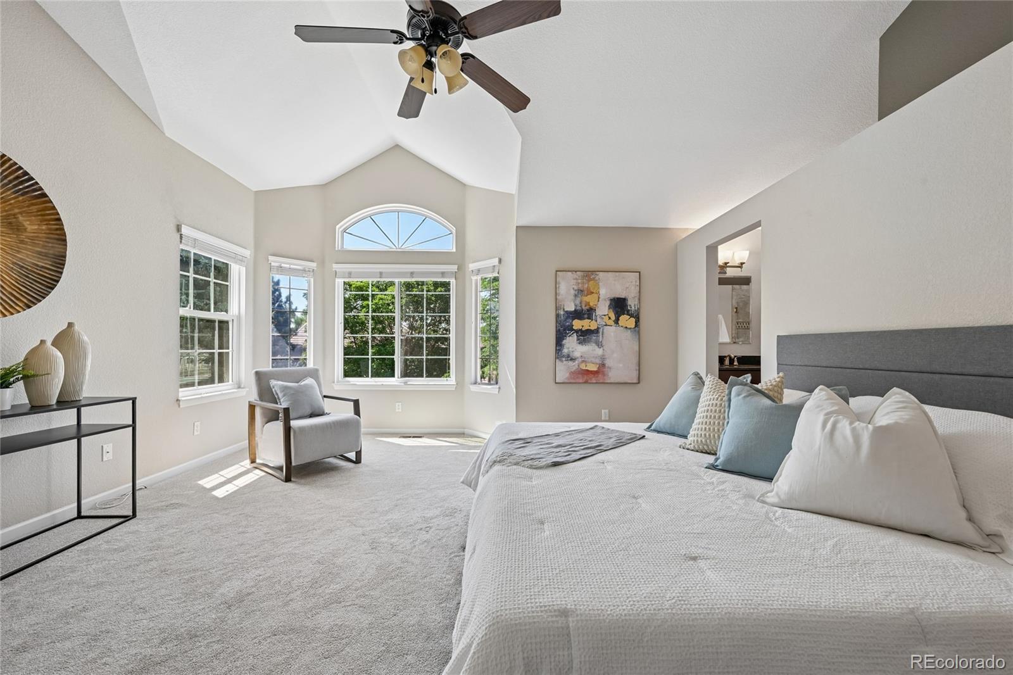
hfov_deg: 104.3
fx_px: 394
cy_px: 338
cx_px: 506
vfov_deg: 81.2
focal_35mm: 14
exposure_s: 1/15
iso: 110
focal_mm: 14
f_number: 10
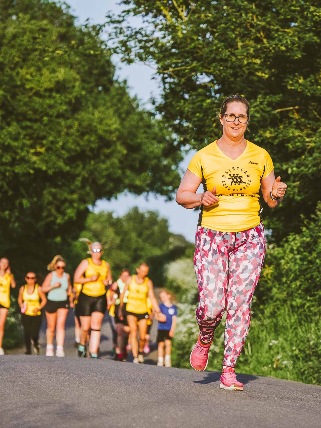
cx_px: 221
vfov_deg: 10.4
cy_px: 214
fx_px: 2361
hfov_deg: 7.8
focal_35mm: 191
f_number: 2.8
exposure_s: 1/8000
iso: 500
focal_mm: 88
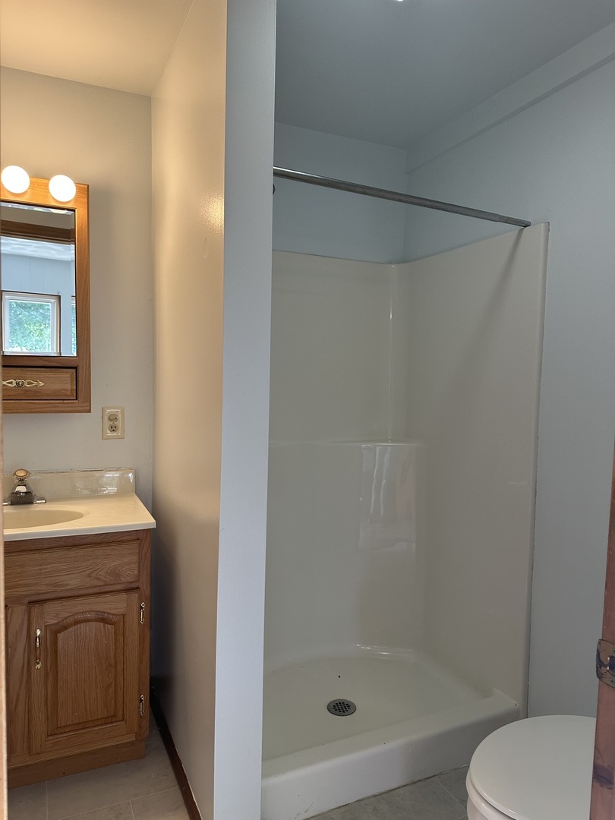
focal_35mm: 24
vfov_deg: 71.6
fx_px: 569
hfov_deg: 56.8
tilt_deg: -2.7
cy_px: 410
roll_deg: -2.3
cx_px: 308
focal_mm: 6.86
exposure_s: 1/120
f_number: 1.78
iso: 125
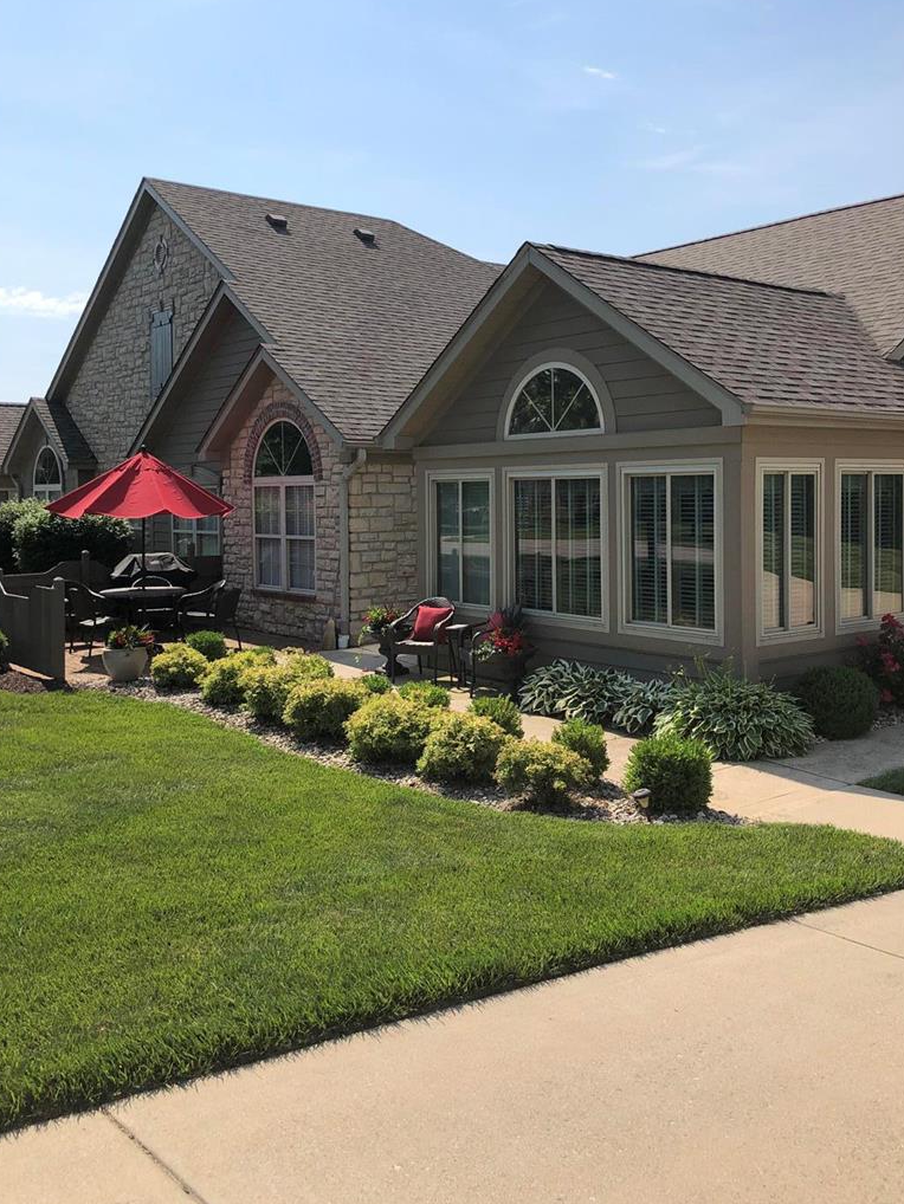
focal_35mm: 33
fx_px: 1149
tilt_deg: -1.3
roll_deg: +0.3
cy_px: 523
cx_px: 516
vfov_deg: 55.2
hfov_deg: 42.9
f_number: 1.8
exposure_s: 1/3040
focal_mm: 4
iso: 20
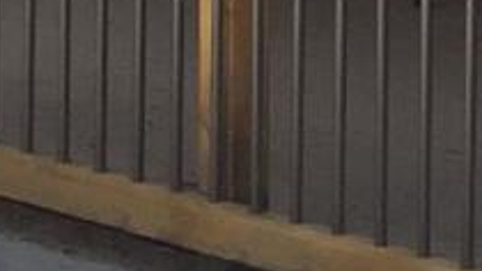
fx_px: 2888
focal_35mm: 226
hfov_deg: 8.6
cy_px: -324
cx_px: 1175
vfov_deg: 5.2
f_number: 2.2
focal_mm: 4.15
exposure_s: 1/273
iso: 32
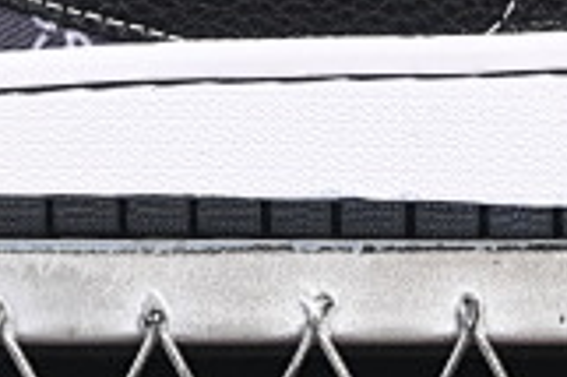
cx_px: -92
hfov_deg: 5.5
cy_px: -344
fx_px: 5869
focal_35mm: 373
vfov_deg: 3.6
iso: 160
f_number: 6.3
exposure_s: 1/60
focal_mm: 50
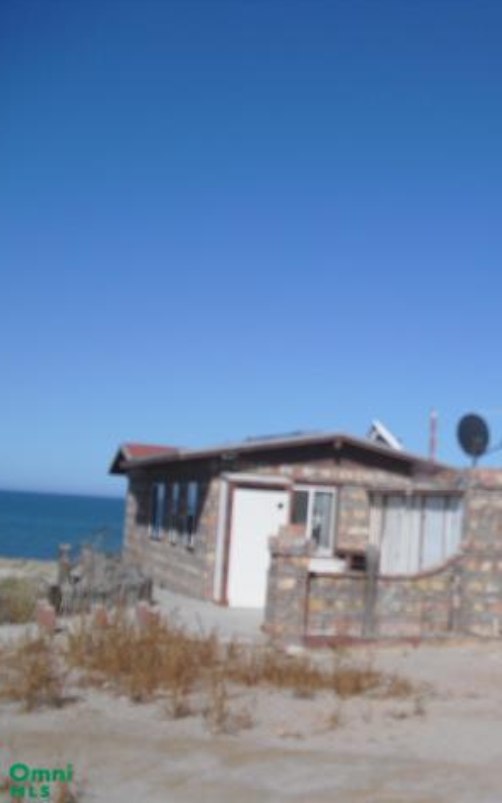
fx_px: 1138
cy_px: 407
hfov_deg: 24.0
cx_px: 475
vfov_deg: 38.9
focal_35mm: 52
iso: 64
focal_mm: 6.3
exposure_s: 1/250
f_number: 7.8
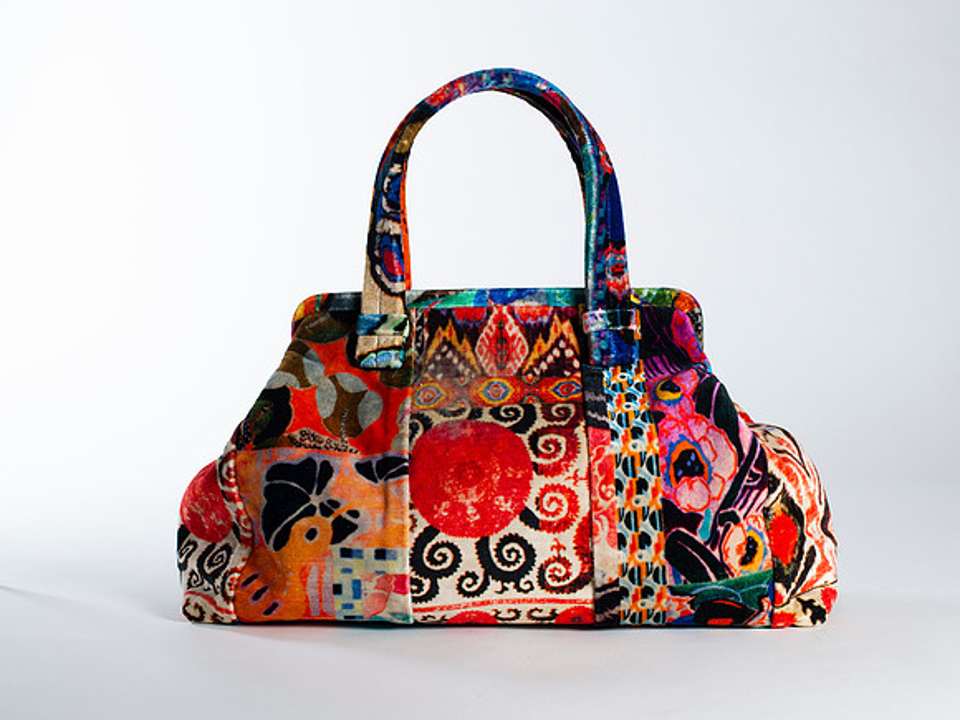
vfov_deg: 25.2
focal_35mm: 58
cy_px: 360
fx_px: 1610
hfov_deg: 33.2
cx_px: 510
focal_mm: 50
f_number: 7.1
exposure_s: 1/200
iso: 200
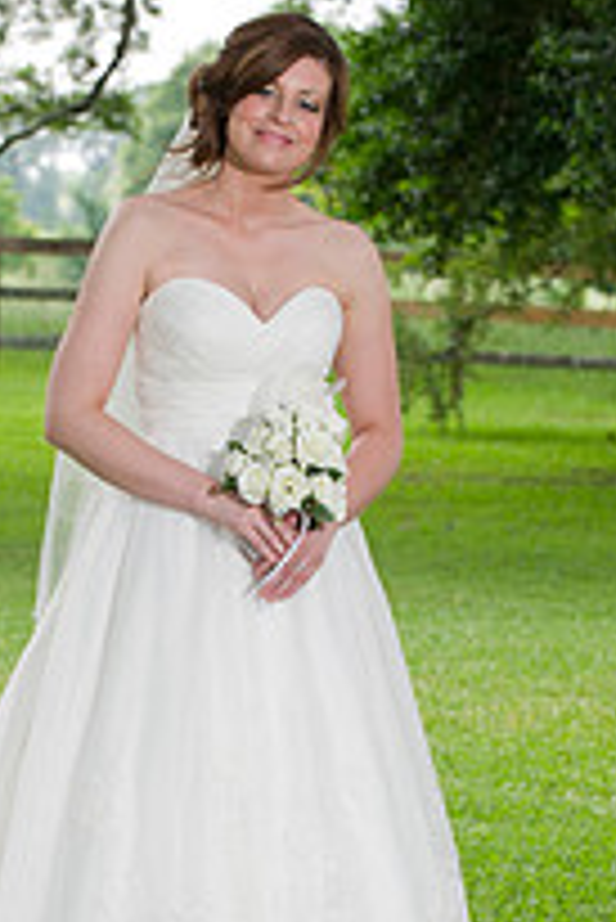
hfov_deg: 6.0
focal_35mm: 230
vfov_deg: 8.9
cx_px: 200
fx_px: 5893
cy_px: 679
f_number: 5.6
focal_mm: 105
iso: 500
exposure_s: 1/200
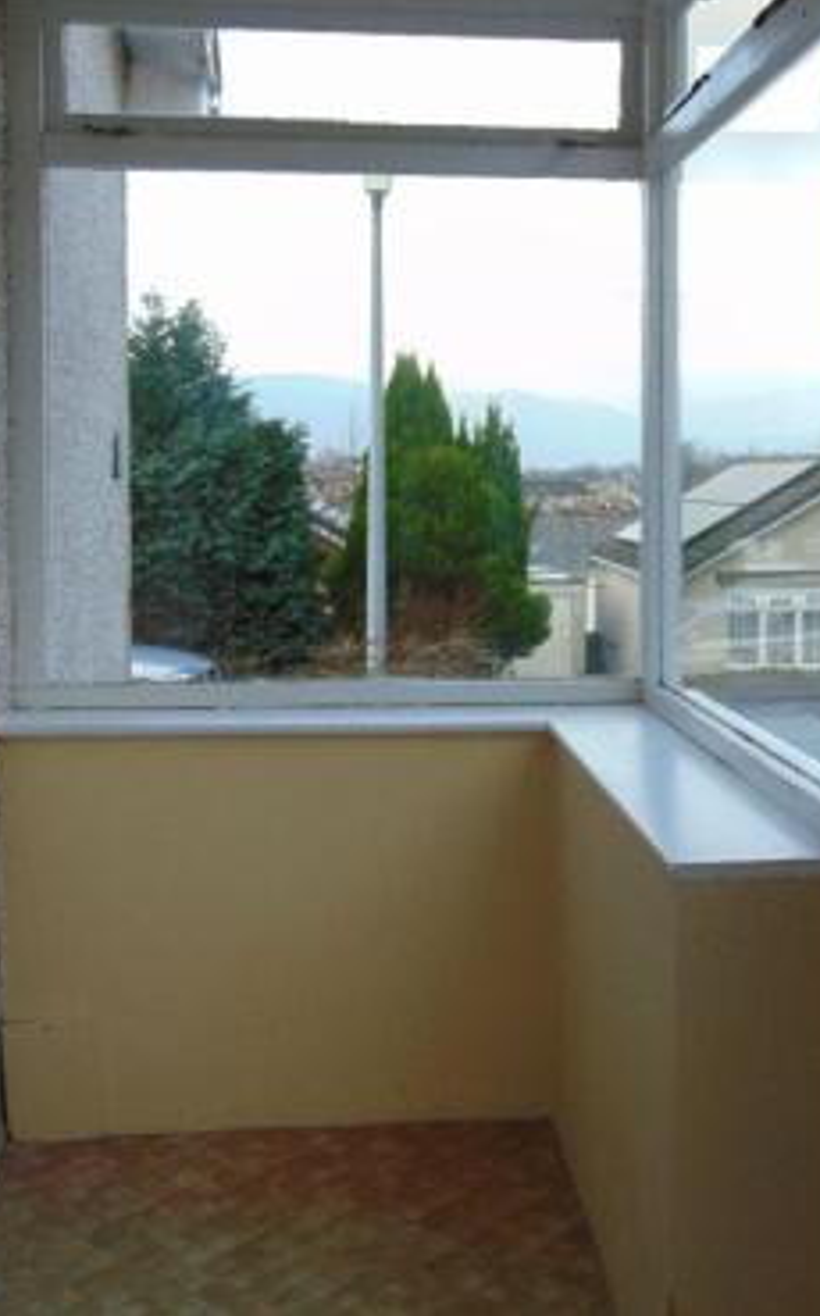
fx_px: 1576
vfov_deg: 45.1
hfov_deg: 29.1
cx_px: 478
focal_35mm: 44
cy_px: 540
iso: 80
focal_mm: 6.3
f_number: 3.2
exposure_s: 1/60
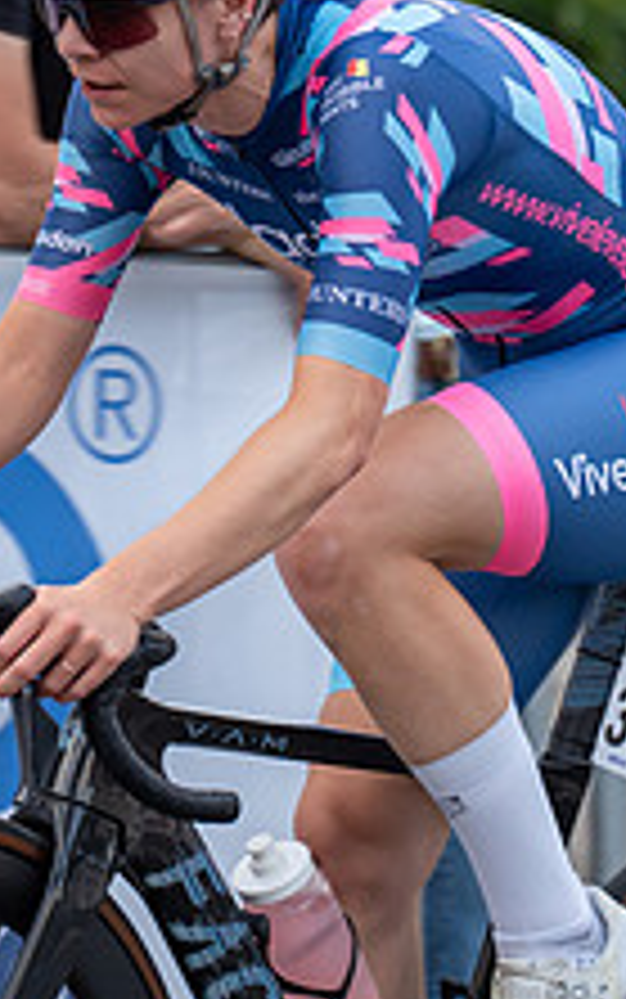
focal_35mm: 524
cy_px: 173
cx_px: 104
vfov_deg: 4.0
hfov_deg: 2.5
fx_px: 14285
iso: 500
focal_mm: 197
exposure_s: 1/1000
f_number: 3.2
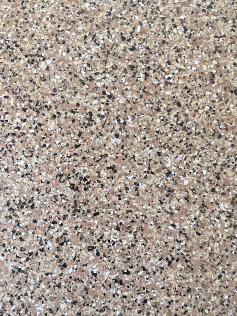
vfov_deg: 61.7
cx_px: 118
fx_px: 265
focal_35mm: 29
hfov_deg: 48.2
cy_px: 158
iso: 32
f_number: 2.2
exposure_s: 1/15
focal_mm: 4.15
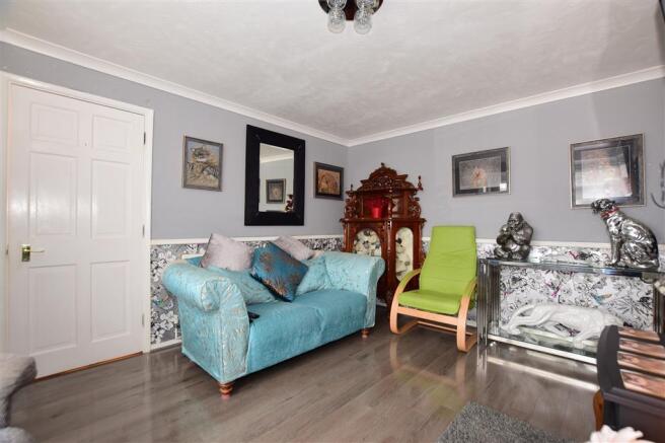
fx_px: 277
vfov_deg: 77.3
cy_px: 222
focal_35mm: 15
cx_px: 332
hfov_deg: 100.4
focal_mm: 10
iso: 400
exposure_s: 1/2.5
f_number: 5.6
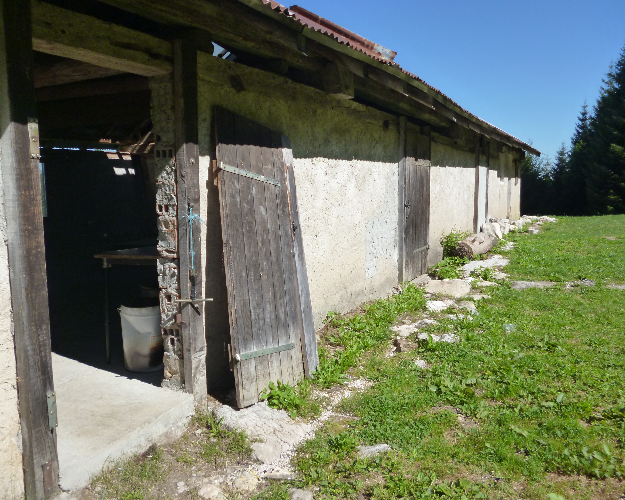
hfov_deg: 58.8
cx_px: 314
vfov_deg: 48.5
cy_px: 254
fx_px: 555
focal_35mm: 30
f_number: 9
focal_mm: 5
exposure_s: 1/125
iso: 160
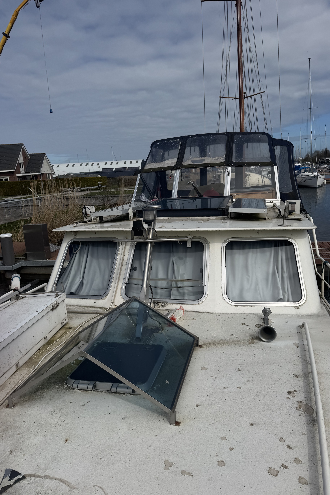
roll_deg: +3.2
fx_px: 358
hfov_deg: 49.5
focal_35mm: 26
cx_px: 171
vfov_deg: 69.4
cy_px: 247
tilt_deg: -11.4
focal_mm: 6.76
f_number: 1.78
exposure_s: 1/12346
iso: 80
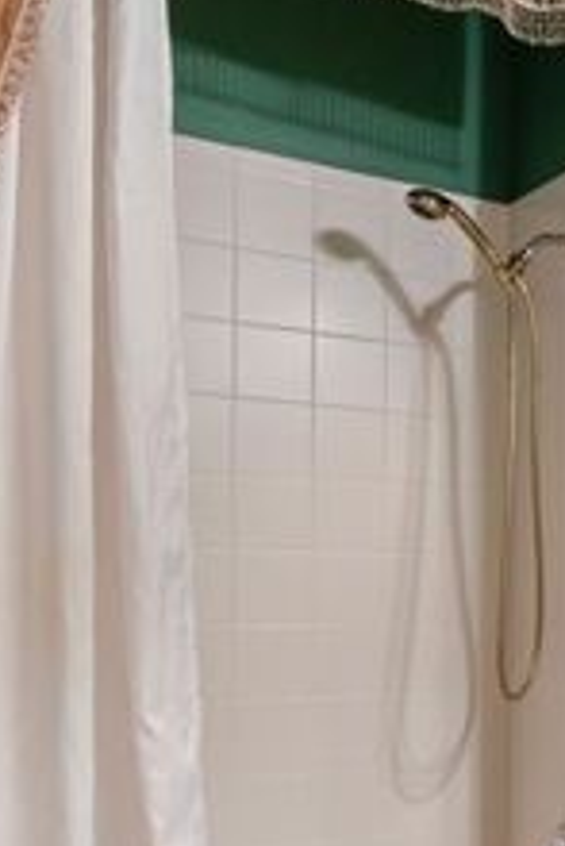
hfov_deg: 23.0
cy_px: 567
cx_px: 836
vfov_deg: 40.6
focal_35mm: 48
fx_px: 1128
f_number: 7.1
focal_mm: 10
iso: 100
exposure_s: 1/2
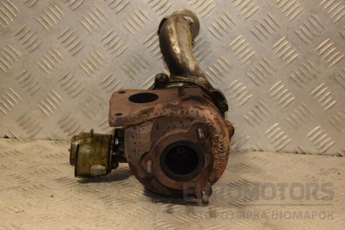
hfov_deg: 28.1
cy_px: 115
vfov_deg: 18.9
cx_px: 172
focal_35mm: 72
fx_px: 690
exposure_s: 1/200
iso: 800
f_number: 4.8
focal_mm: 48
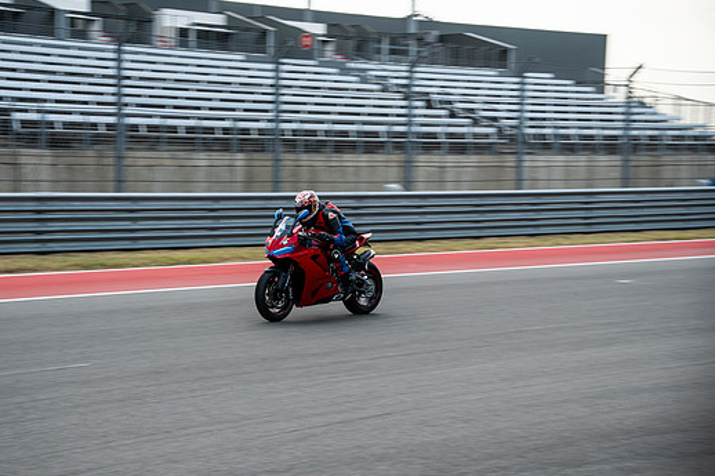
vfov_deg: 14.7
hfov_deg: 21.9
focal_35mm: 93
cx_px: 317
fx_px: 1846
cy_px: 238
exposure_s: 1/320
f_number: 3.6
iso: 160
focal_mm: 55
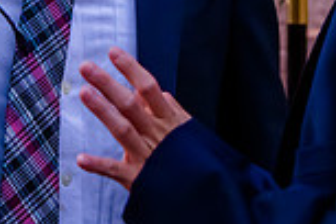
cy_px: -139
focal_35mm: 230
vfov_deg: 5.9
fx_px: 2146
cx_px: 104
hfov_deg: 8.9
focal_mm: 48
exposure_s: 1/640
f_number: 4
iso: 3200
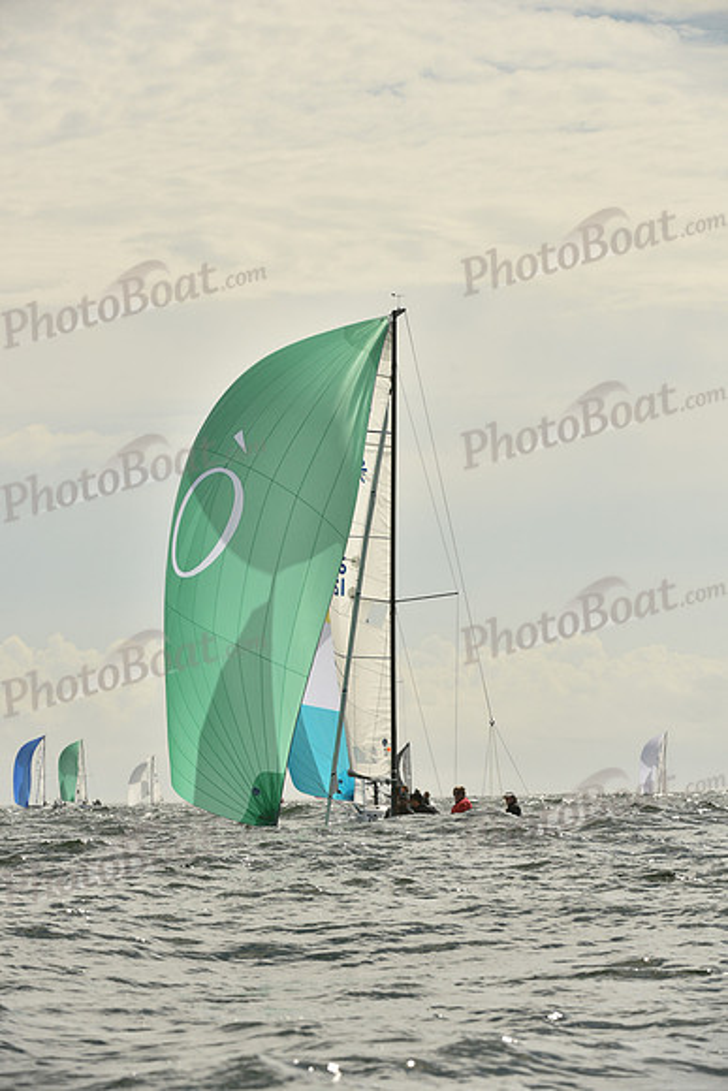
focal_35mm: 200
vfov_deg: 10.3
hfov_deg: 6.9
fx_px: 6063
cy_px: 546
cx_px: 364
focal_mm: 200
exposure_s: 1/1600
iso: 320
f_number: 9
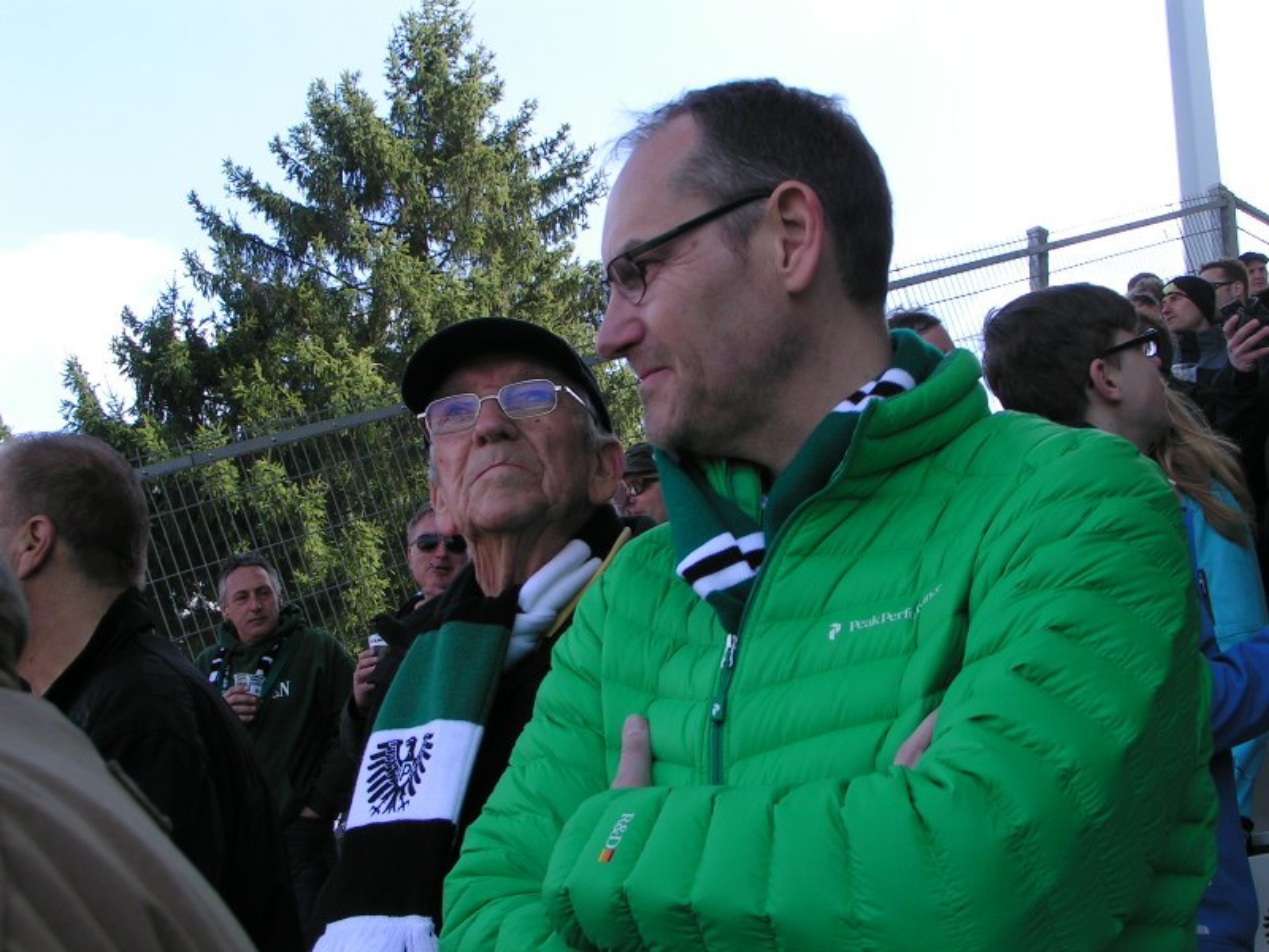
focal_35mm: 45
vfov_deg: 32.2
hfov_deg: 42.1
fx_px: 1650
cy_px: 476
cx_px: 634
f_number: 5
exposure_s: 1/160
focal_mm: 6.9
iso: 50
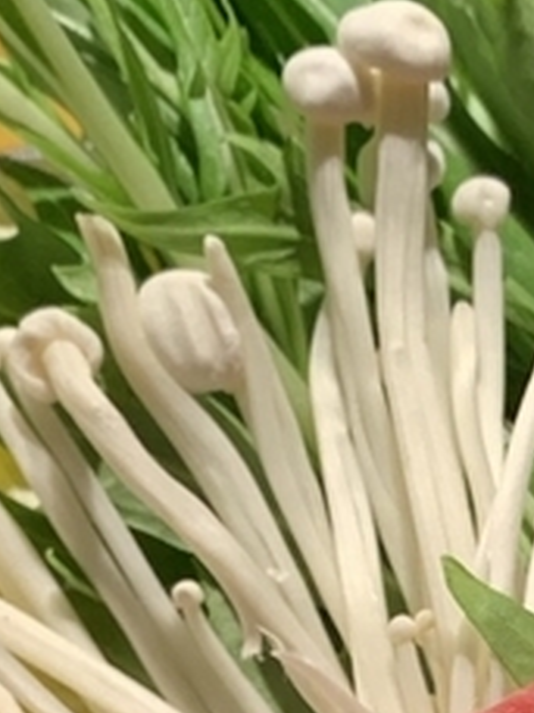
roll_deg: +0.8
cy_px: 1148
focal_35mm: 137
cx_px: 481
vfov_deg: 13.4
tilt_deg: -41.1
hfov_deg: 10.8
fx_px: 2818
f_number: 1.8
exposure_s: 1/60
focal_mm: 4.25
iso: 100
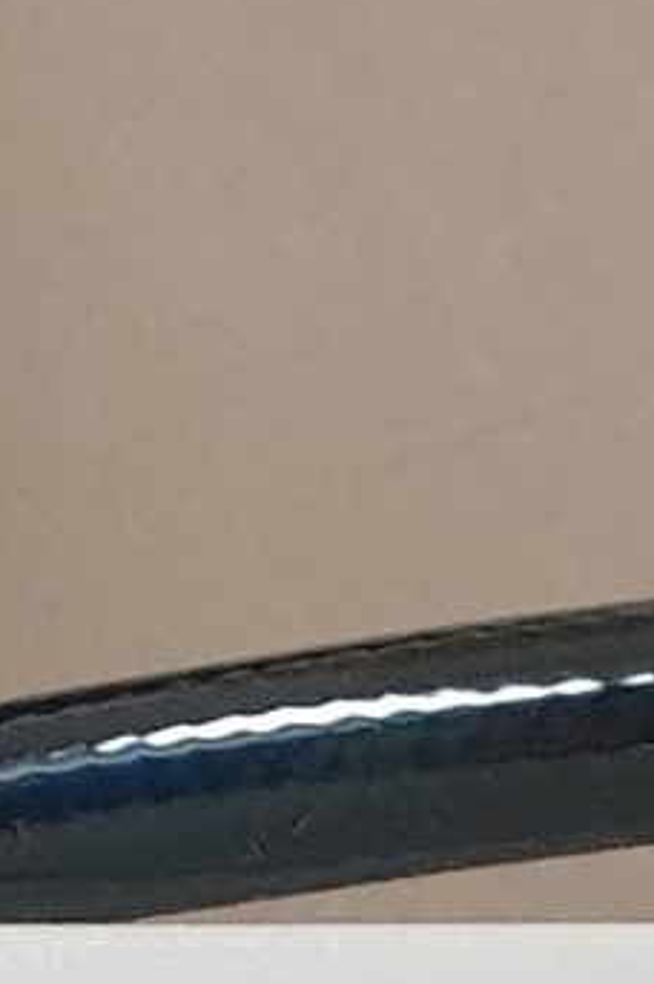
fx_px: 5515
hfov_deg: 5.9
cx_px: 2450
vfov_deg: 8.9
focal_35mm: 202
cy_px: 2645
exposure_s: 1/50
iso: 320
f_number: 2.4
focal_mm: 4.3
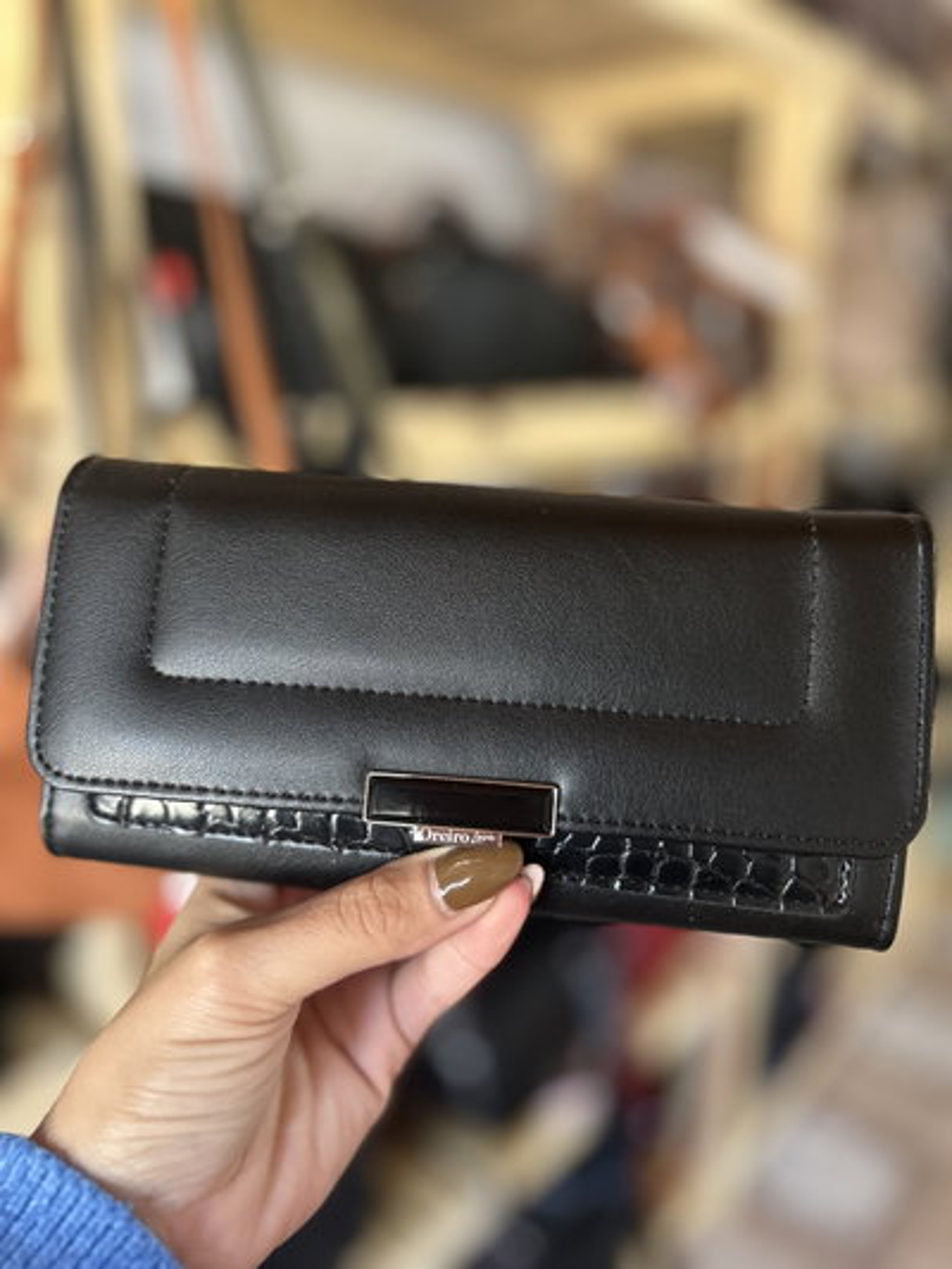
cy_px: 634
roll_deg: -0.1
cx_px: 476
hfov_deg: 53.1
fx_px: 953
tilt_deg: -14.5
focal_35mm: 26
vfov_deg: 67.3
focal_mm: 5.7
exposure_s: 1/50
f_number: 1.5
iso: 250
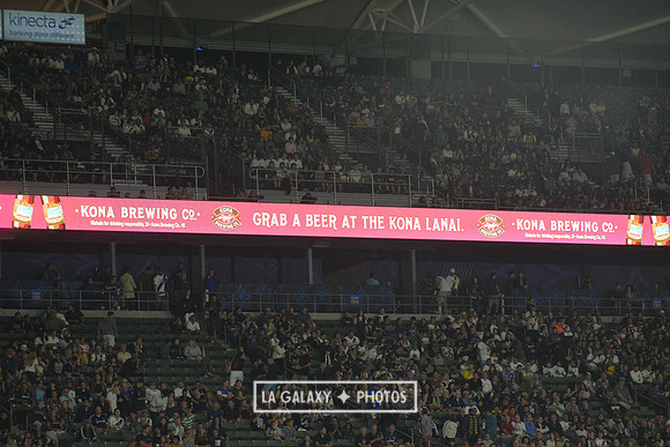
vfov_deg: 6.9
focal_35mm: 200
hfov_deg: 10.3
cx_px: 335
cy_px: 224
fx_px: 3723
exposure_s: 1/1250
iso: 3200
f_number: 4.5
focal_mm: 200
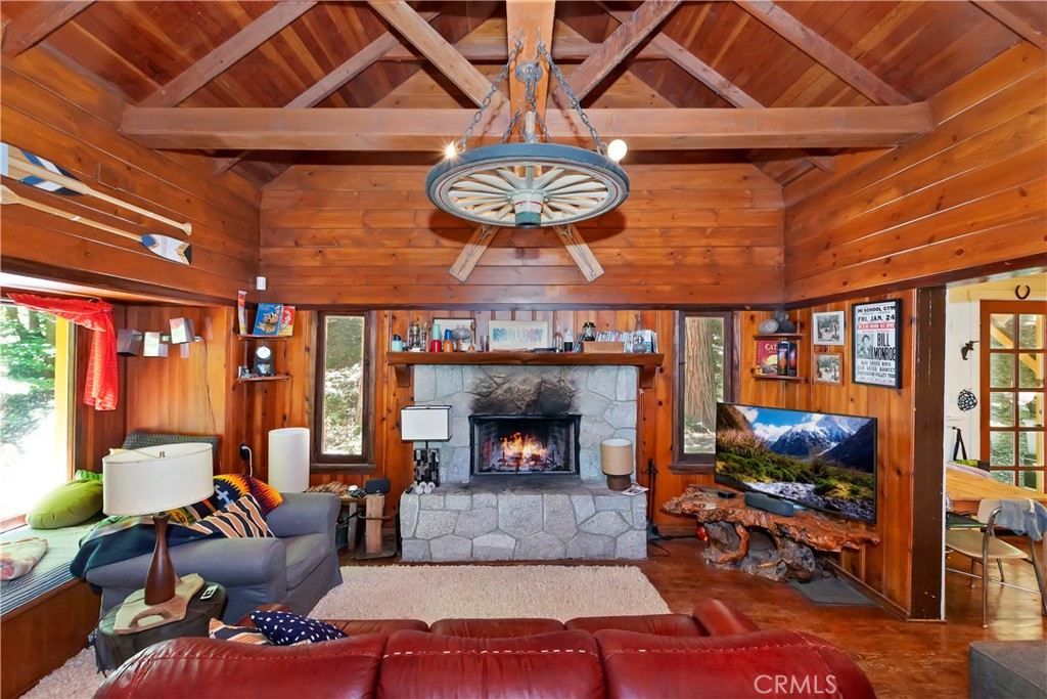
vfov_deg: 77.3
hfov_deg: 100.4
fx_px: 436
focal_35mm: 15
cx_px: 524
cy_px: 350
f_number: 8
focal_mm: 10
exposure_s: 1/30
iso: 400
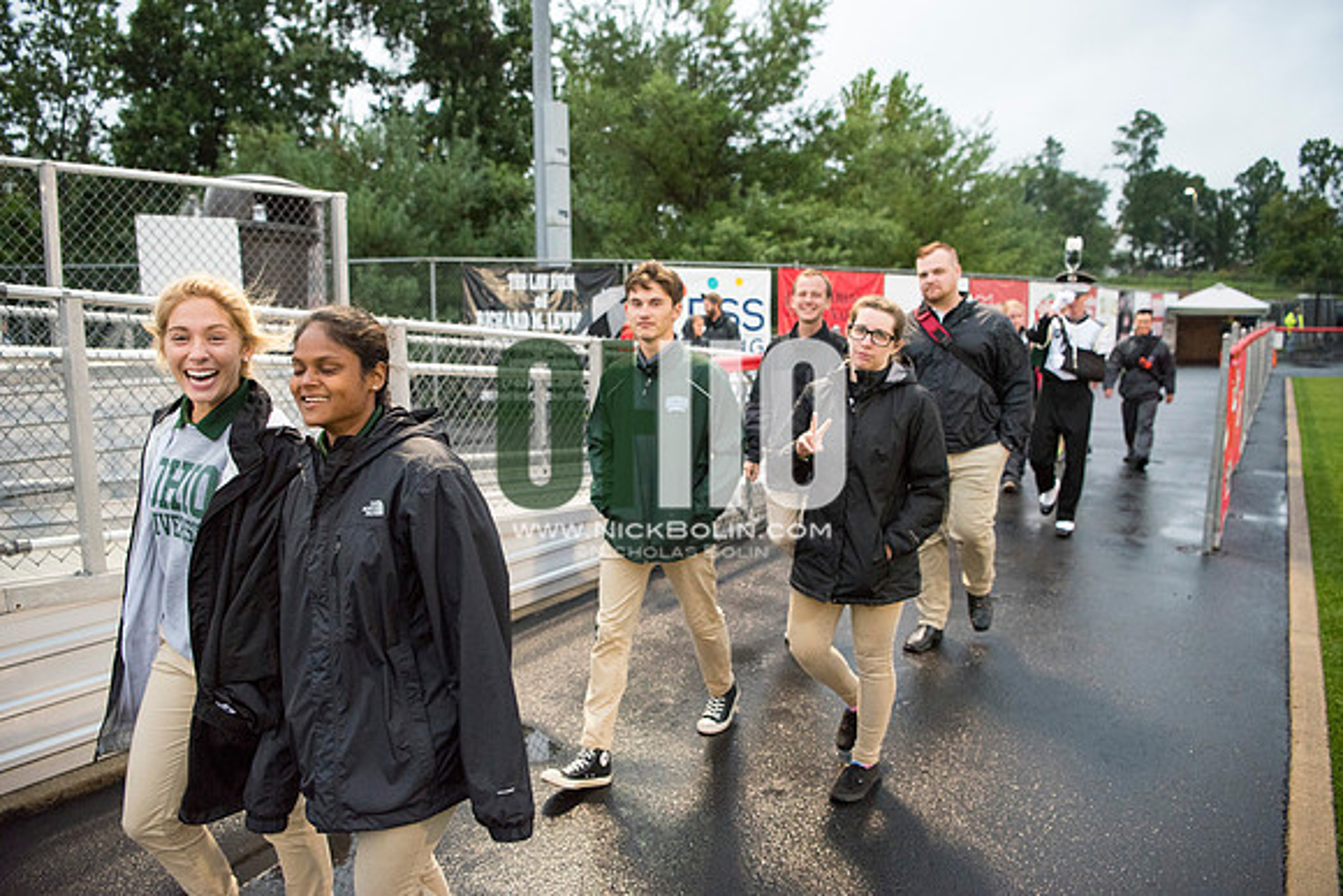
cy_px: 448
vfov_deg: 53.2
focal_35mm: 24
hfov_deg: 73.7
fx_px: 896
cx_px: 672
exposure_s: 1/800
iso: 2000
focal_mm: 24
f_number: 3.2
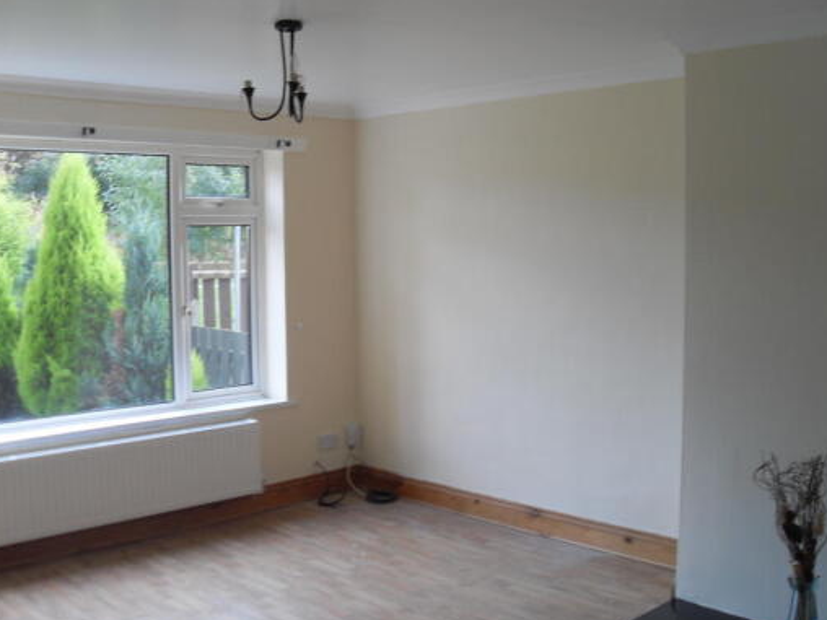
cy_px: 295
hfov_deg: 47.8
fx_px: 932
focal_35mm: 39
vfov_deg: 36.8
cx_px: 439
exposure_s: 1/45
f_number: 2.8
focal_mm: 6.3
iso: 80
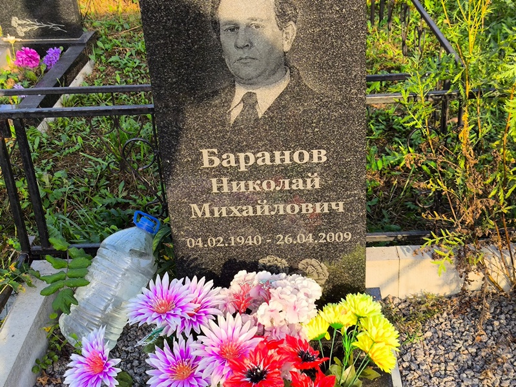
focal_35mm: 50
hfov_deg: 38.2
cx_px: 258
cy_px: 194
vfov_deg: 29.1
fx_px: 746
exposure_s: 1/405
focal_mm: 4.71
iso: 50
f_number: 1.7
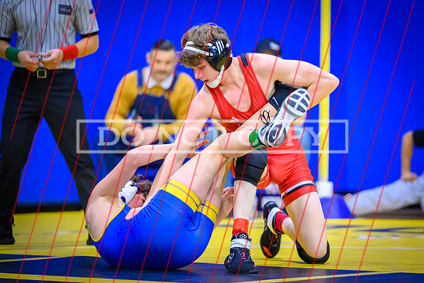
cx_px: 268
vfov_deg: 6.7
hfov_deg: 10.1
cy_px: 152
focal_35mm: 204
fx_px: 2402
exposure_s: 1/640
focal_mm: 160
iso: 8000
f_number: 2.8
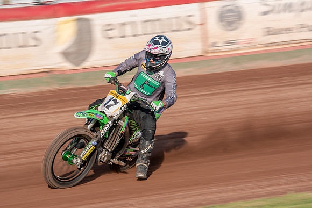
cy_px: 126
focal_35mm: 284
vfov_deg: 4.8
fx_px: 2464
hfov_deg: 7.2
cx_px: 86
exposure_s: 1/160
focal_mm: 185
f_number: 8
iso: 100
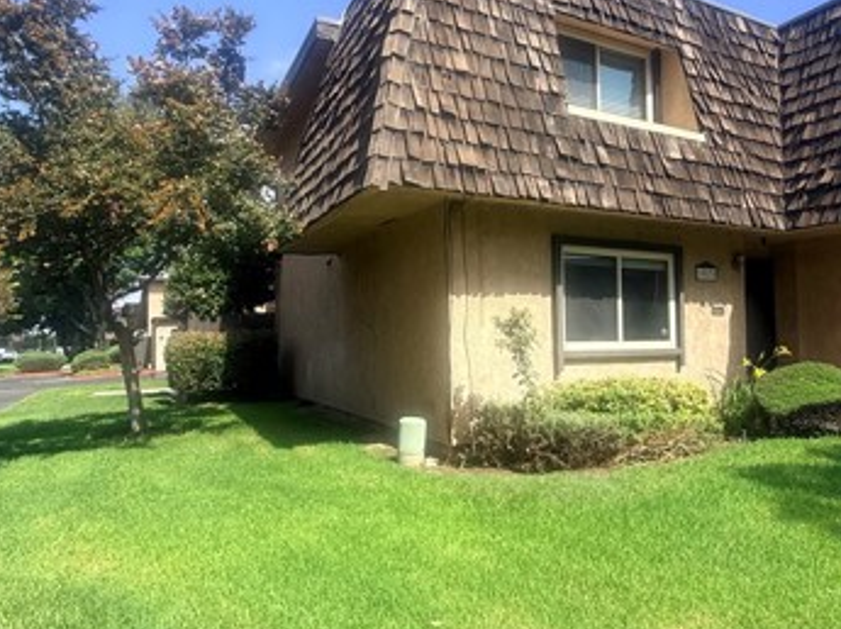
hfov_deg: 66.9
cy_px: 312
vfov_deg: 53.0
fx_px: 631
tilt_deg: +2.1
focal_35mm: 26
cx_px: 492
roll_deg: +0.2
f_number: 2.2
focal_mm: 2.22
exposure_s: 1/841
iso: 50
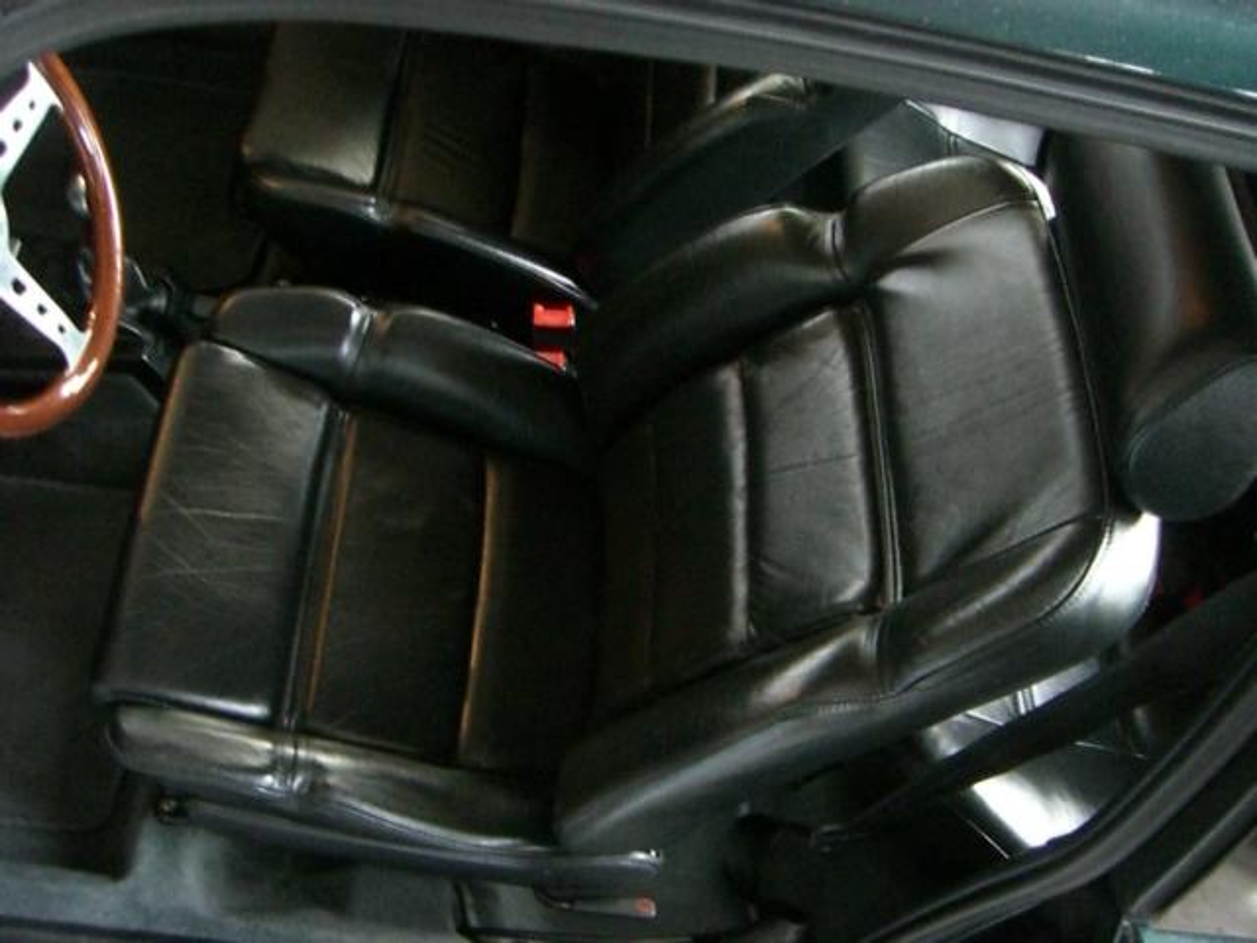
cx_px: 628
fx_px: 1380
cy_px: 472
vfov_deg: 37.7
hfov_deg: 49.0
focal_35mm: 38
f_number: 2.7
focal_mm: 6.2
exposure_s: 1/15
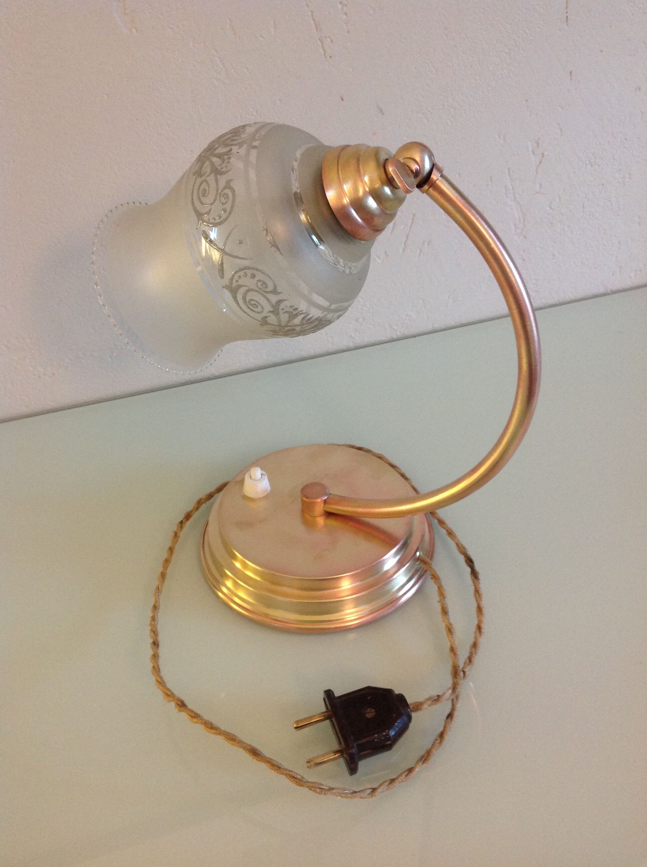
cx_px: 324
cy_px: 434
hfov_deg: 40.6
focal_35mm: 35
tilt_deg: -37.9
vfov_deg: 52.7
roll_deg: +3.7
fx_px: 875
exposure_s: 1/17
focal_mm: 4.28
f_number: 2.4
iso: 160
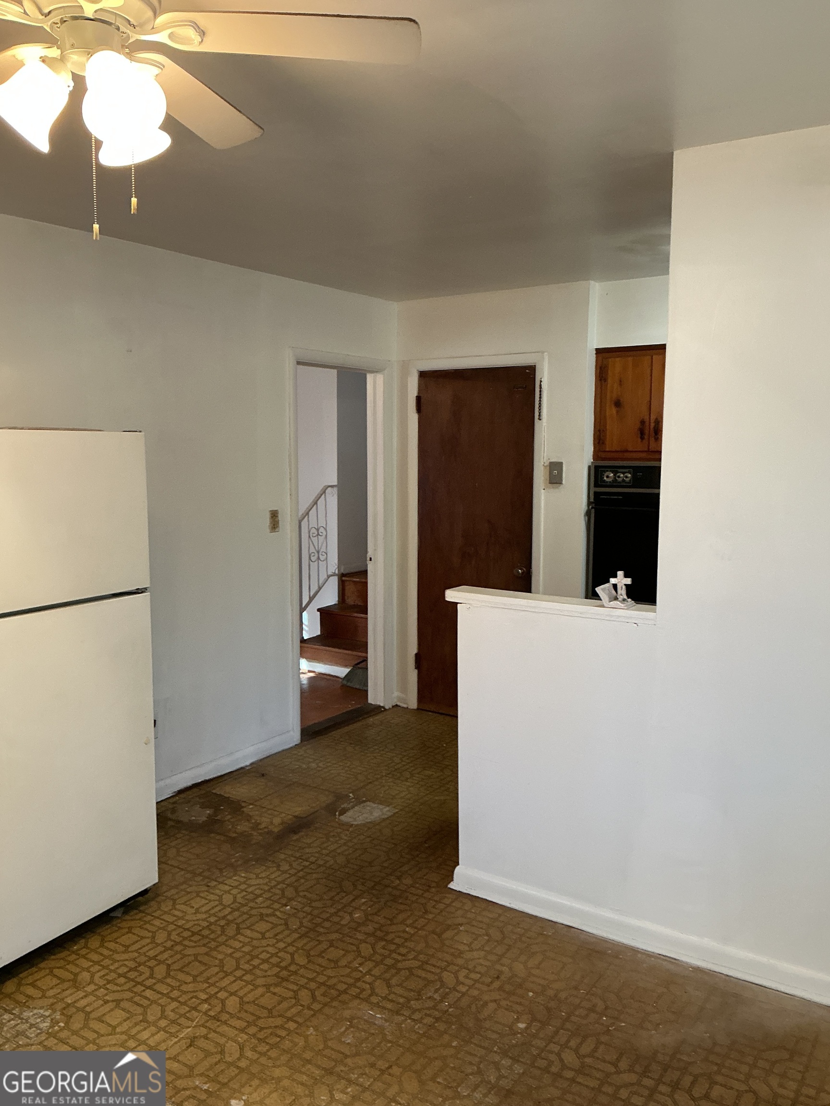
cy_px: 553
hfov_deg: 48.2
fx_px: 927
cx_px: 415
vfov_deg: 61.7
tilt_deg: -5.0
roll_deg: -0.1
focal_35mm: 29
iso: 160
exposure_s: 1/60
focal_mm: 3
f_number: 1.8
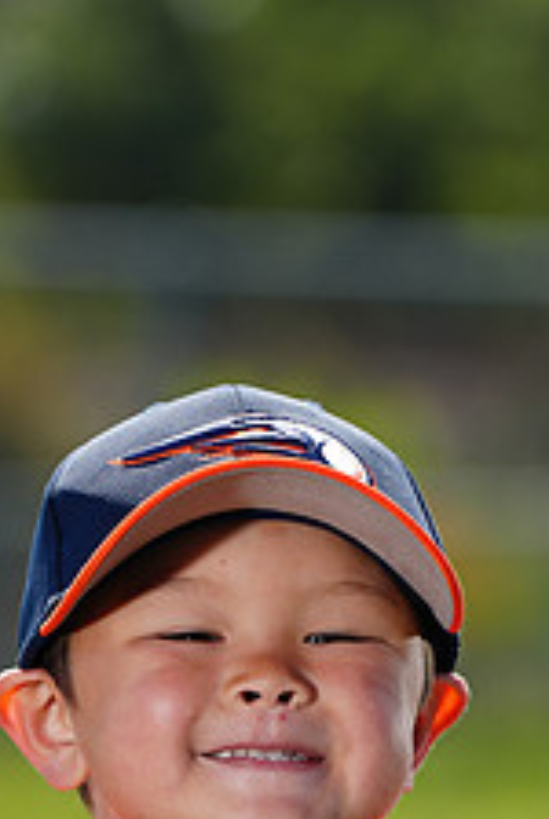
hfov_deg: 2.7
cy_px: 907
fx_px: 11789
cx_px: 302
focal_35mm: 517
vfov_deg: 4.0
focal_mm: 200
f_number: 5
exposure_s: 1/250
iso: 50
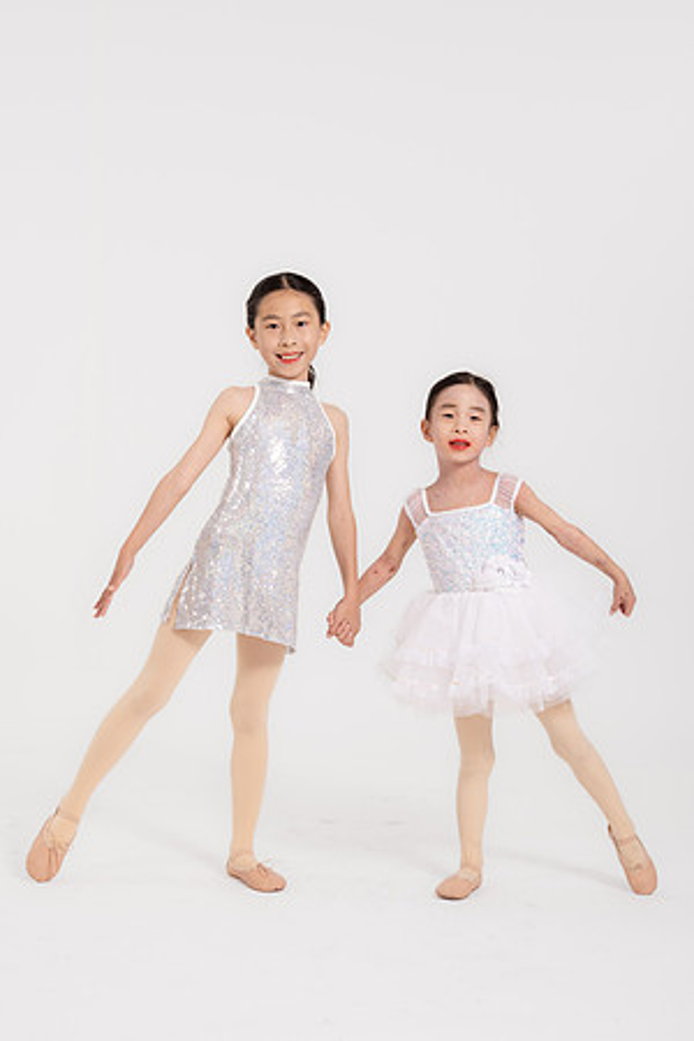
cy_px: 520
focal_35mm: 56
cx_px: 347
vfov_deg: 35.6
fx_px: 1619
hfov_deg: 24.2
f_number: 10
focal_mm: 56
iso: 400
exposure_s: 1/125
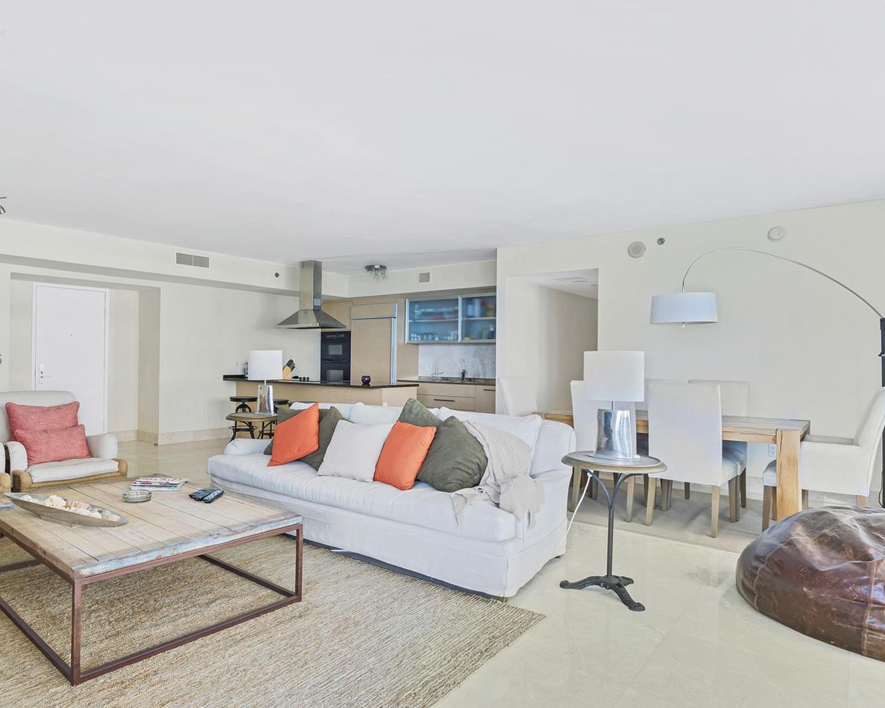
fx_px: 550
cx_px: 337
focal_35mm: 21
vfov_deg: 65.5
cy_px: 360
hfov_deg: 76.4
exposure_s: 5
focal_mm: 18
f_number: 11
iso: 200
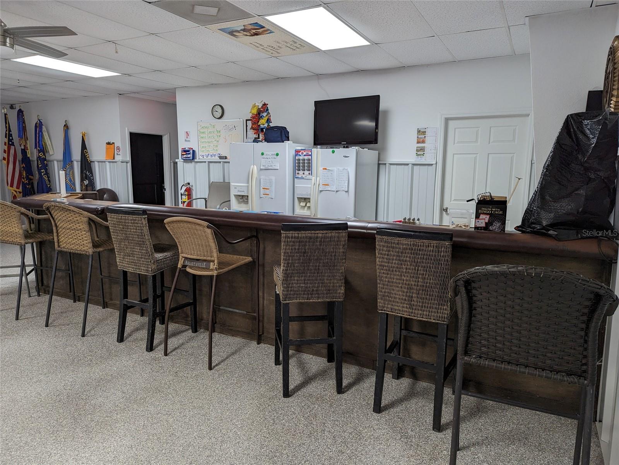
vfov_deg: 56.8
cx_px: 310
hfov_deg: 71.6
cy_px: 232
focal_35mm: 24
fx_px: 429
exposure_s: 1/24
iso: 69
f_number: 1.85
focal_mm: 6.81
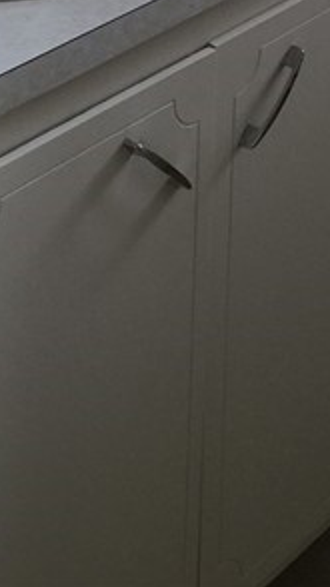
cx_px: 490
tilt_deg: -11.6
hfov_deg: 10.6
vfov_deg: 16.6
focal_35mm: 110
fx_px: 1714
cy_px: -429
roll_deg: -3.1
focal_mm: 4.15
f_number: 2.2
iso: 32
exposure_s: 1/15
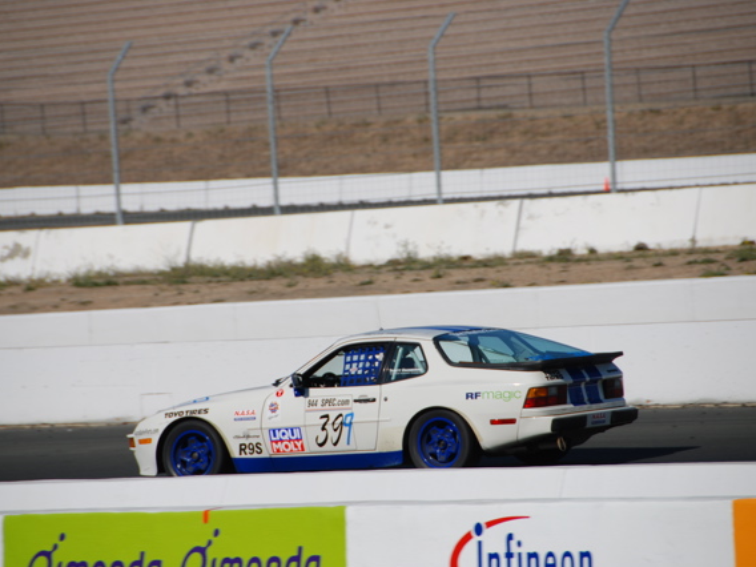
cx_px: 375
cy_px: 284
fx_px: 7098
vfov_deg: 4.6
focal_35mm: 325
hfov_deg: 6.1
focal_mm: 200
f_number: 5.6
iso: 100
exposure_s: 1/1000
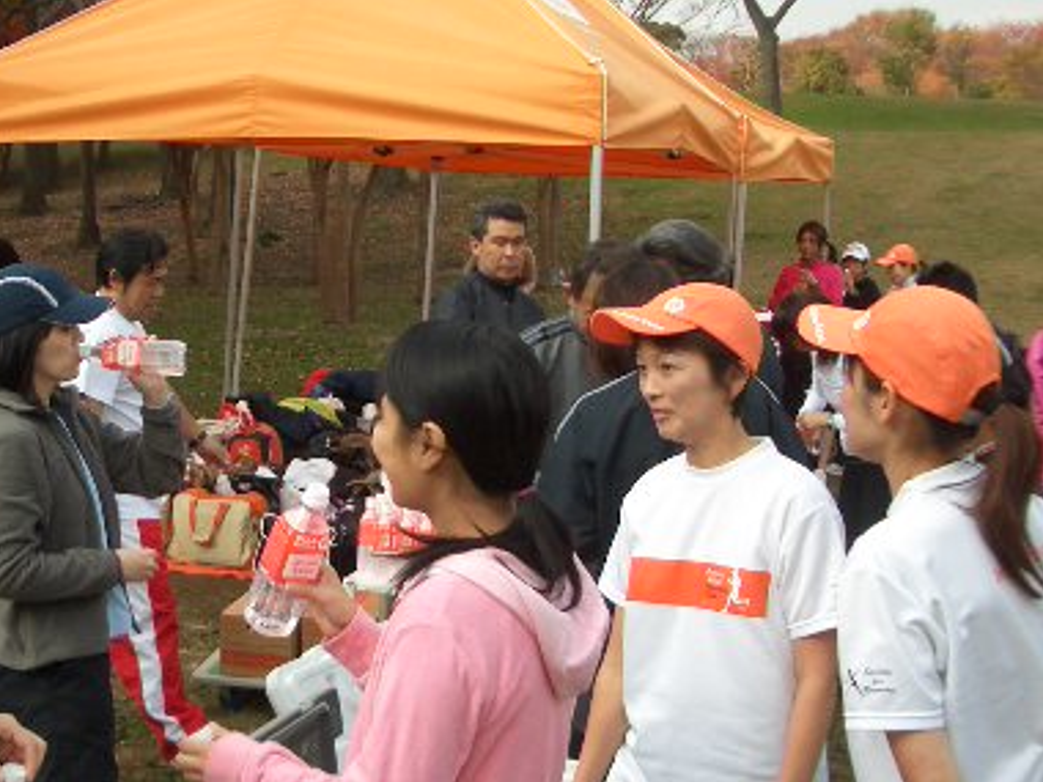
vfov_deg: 24.8
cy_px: 348
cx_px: 343
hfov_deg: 32.4
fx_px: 1778
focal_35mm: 59
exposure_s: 1/640
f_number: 2.6
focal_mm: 5.8
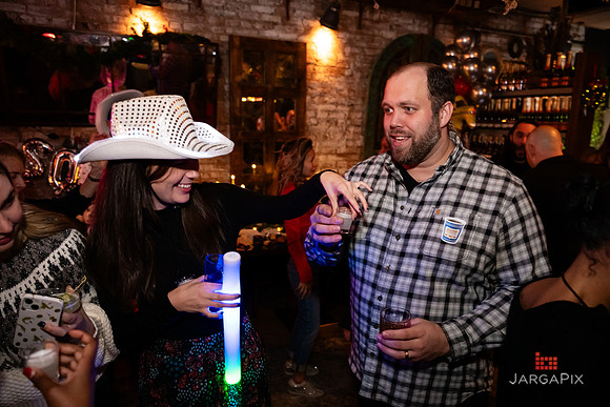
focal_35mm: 25
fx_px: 420
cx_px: 305
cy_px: 204
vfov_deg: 51.7
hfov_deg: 72.0
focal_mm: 24
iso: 3200
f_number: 2.8
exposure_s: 1/100
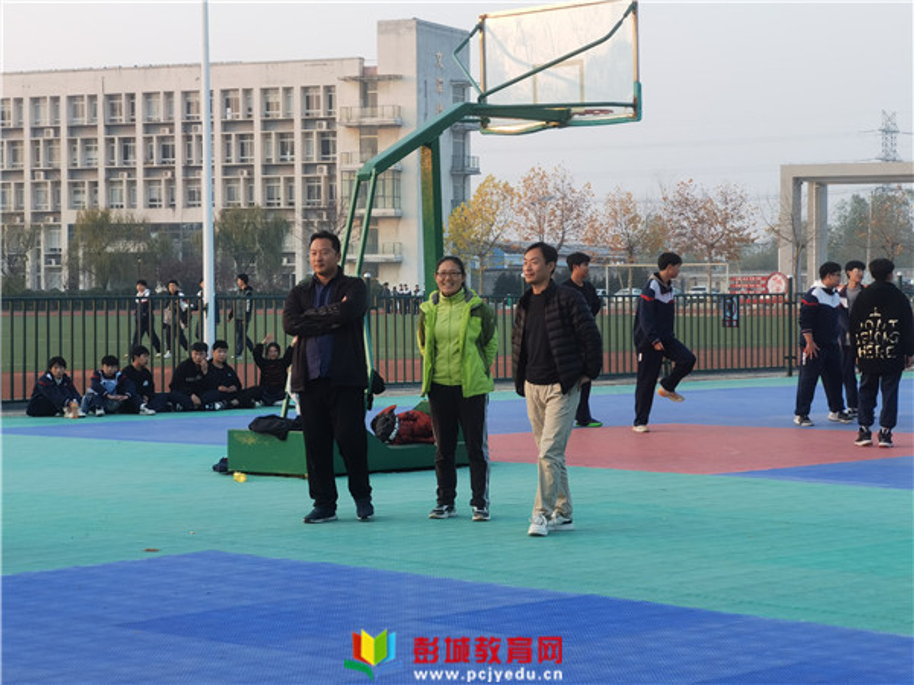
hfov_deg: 21.5
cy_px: 342
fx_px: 2403
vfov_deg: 16.2
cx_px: 457
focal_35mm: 91
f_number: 2.4
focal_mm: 7.48
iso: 50
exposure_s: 1/148
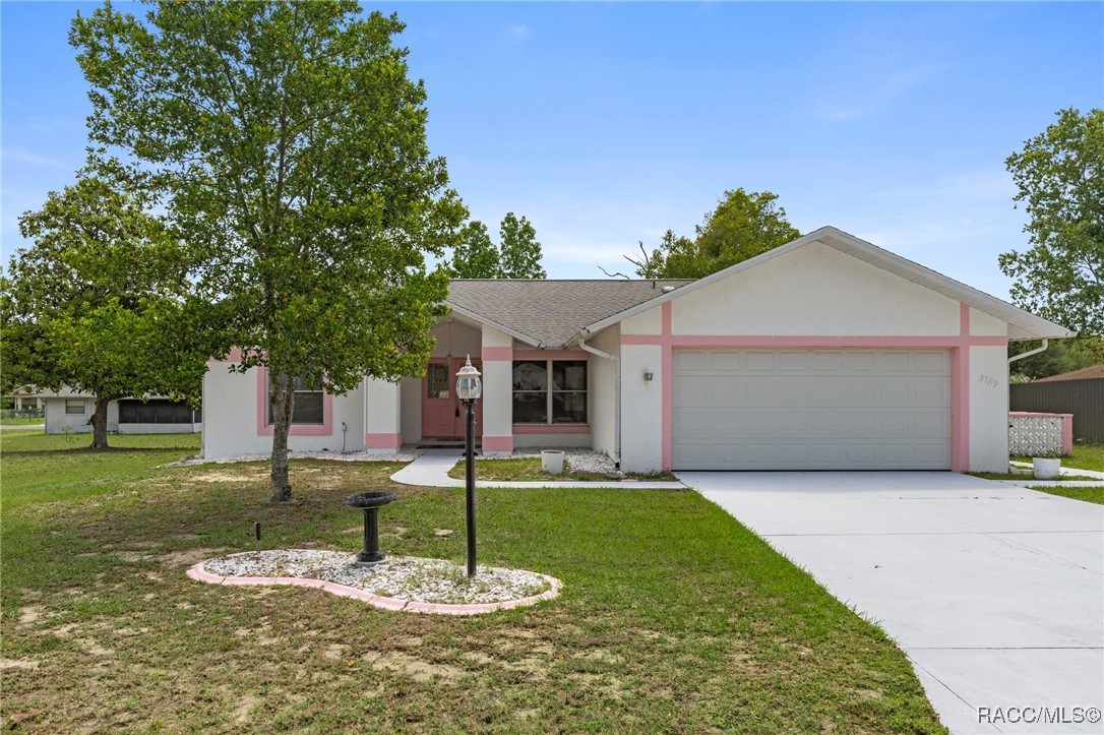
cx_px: 552
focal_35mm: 27
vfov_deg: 47.9
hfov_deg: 67.4
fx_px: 828
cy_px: 368
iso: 320
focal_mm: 18
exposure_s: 1/500
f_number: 8
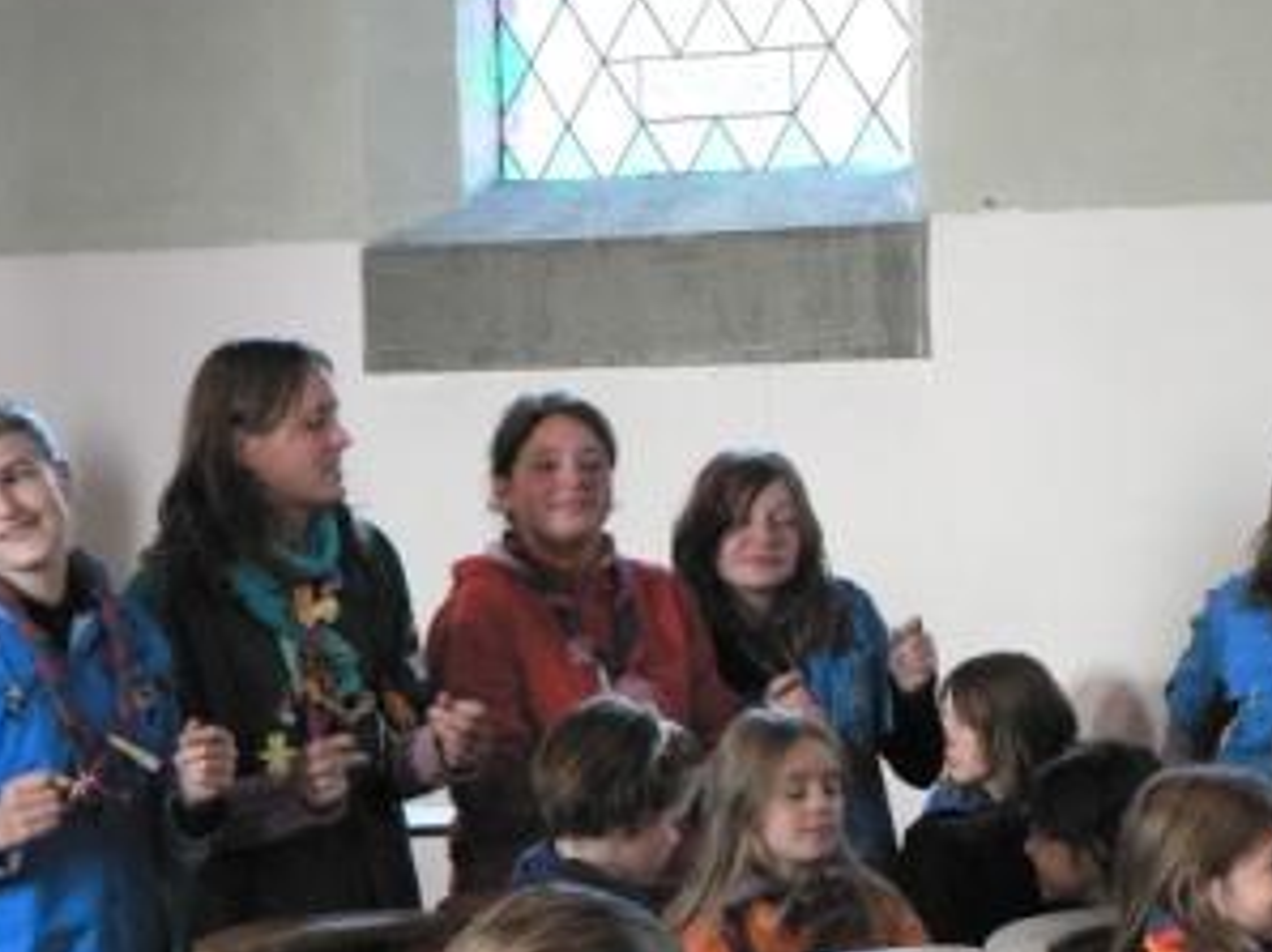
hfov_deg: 14.7
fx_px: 4920
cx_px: 922
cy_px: 589
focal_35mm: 134
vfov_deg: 11.0
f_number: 3.2
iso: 400
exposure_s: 1/30
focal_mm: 14.9
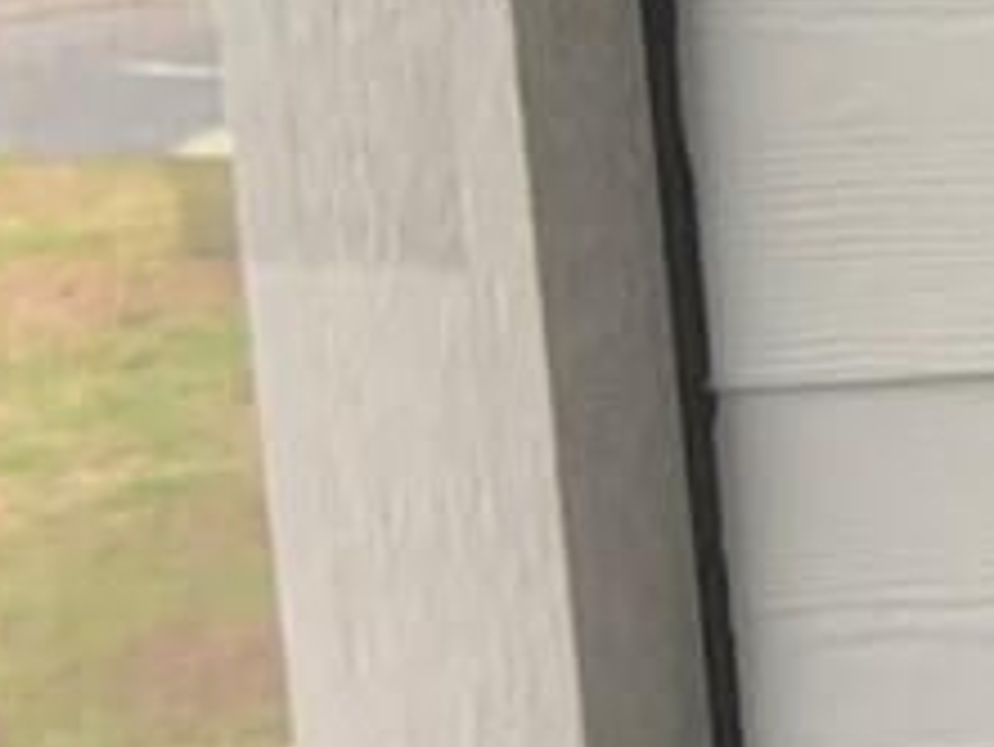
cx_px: 3247
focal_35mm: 188
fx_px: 5401
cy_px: 81
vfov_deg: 7.9
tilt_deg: -9.2
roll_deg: +1.4
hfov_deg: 8.4
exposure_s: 1/121
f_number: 1.8
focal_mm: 4.25
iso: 80
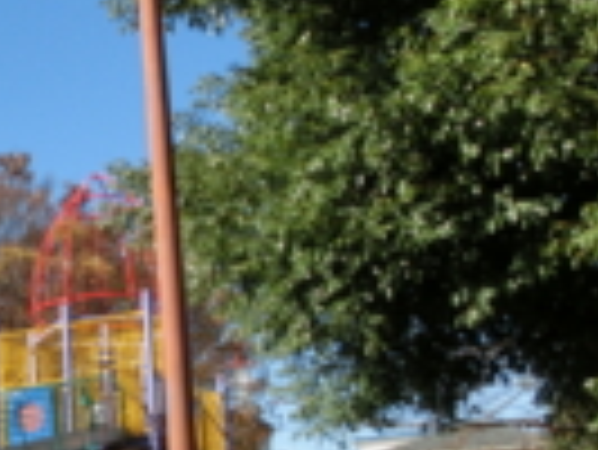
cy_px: 346
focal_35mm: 72
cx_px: -162
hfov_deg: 24.0
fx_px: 1245
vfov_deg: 20.3
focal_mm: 4.24
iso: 80
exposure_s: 1/1000
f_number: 3
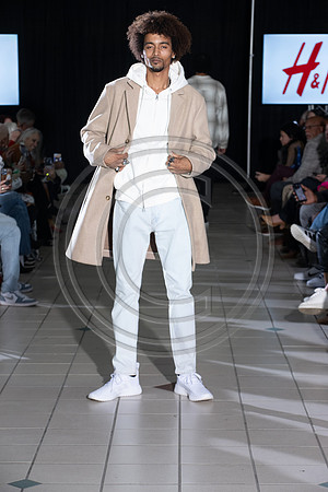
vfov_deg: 20.0
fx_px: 1394
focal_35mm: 102
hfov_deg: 13.4
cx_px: 164
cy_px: 246
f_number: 7.1
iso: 1250
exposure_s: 1/125
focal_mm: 102
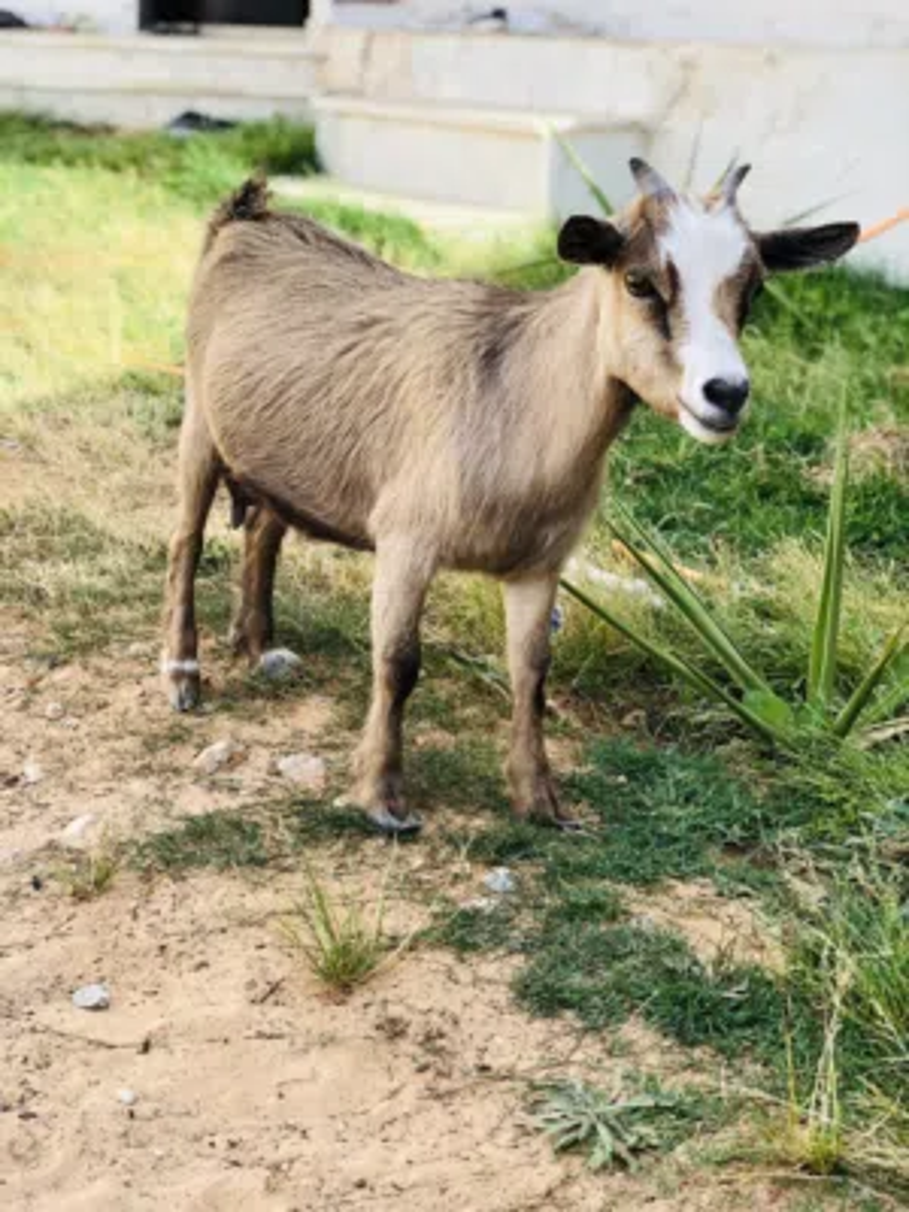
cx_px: 454
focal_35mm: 52
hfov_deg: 28.0
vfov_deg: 36.8
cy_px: 606
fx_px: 1821
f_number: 2.4
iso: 16
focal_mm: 6
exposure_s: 1/170
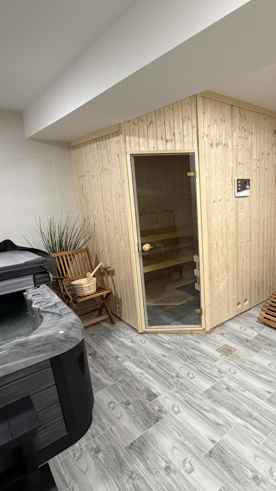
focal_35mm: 21
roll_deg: +1.4
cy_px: 244
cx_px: 228
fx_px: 273
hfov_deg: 49.8
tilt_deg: -11.2
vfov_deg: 83.8
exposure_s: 1/60
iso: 500
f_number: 2.2
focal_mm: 2.22
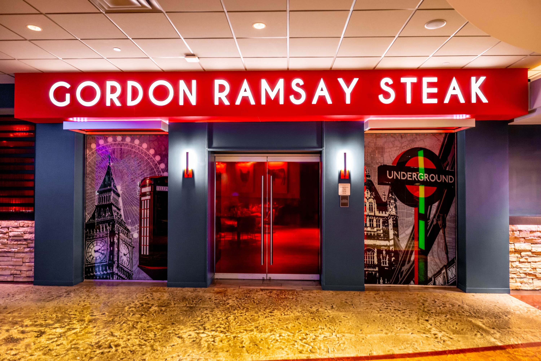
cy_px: 180
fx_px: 361
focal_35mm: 24
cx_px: 270
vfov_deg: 53.1
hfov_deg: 73.7
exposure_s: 1/10
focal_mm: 24
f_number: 3.2
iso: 400
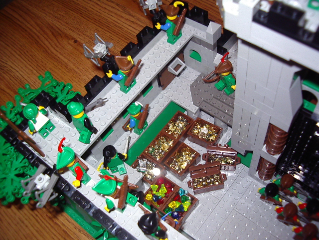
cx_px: 160
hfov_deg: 49.0
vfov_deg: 37.7
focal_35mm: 38
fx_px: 350
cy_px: 120
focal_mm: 5.8
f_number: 2.6
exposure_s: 1/60
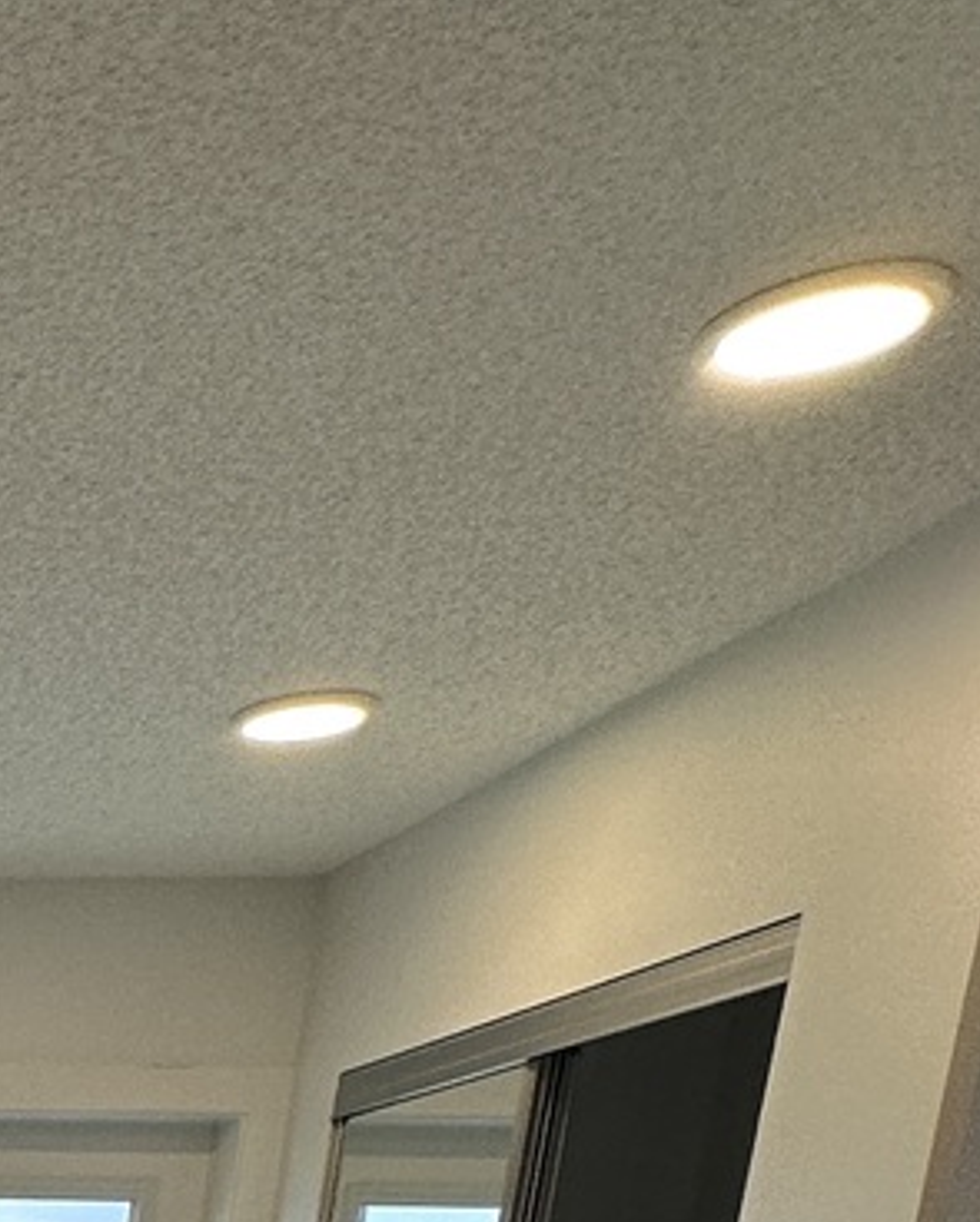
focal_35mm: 57
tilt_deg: -11.6
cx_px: -930
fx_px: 2064
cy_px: 1886
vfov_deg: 24.6
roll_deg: +0.3
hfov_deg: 18.5
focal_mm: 2.22
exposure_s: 1/120
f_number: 2.2
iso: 80
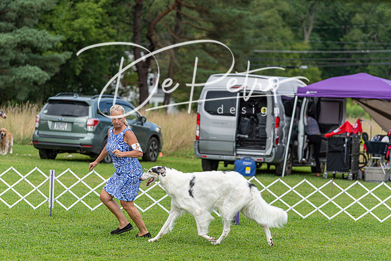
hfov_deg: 14.2
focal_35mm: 144
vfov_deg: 9.5
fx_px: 1564
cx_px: 196
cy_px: 130
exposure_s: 1/1000
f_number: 4
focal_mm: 144
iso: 200
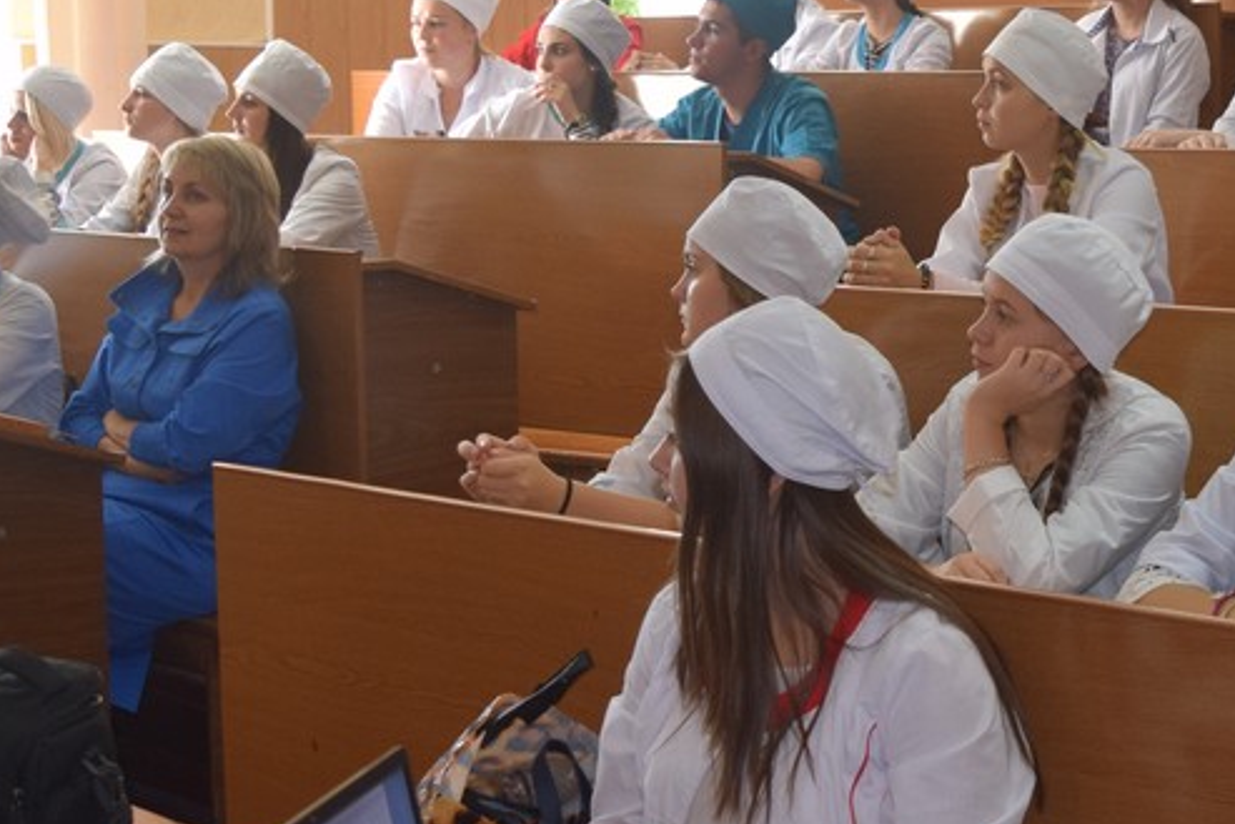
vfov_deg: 18.7
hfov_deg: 27.2
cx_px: 959
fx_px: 2505
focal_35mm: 73
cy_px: 371
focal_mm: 20
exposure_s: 1/80
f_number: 3.8
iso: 400
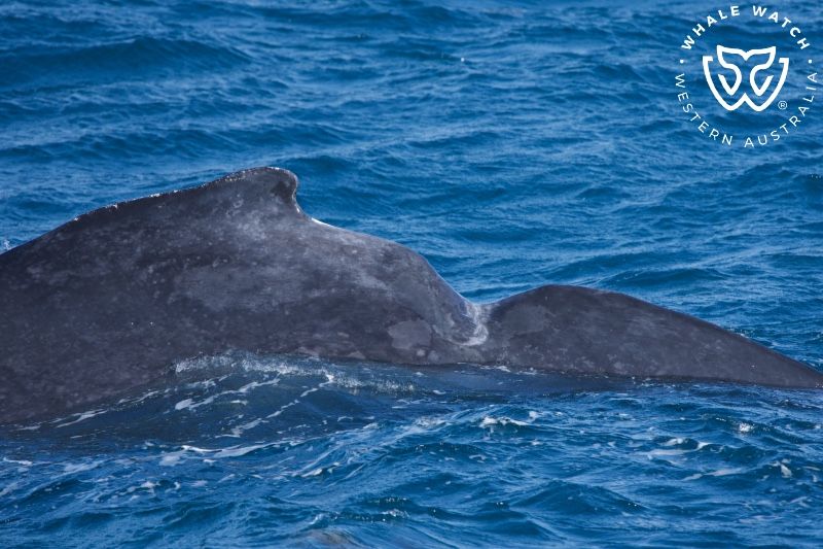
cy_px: 274
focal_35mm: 594
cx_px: 412
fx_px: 13576
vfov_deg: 2.3
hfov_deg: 3.5
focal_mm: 594
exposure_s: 1/3200
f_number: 8
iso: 2000
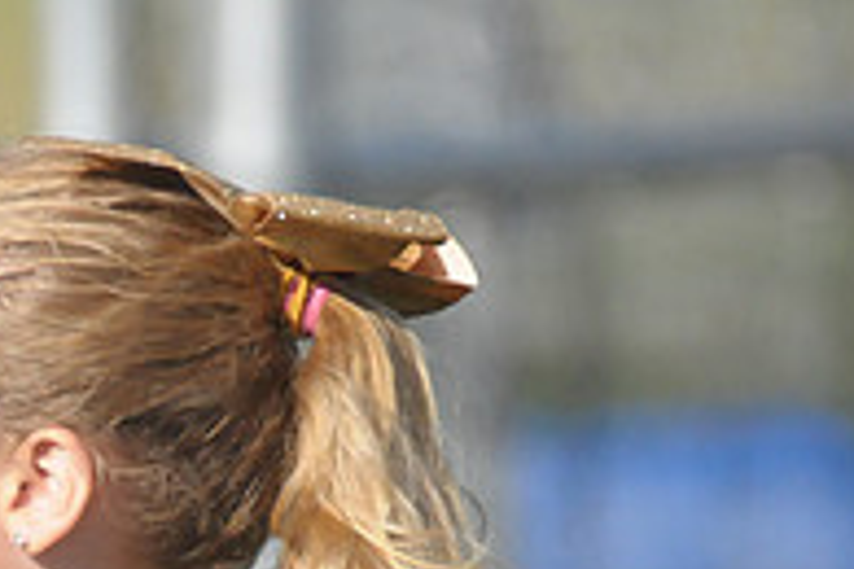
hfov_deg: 1.2
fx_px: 42246
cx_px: -127
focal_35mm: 1781
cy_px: 768
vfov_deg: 0.8
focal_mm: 400
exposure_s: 1/8000
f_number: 4
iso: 1600
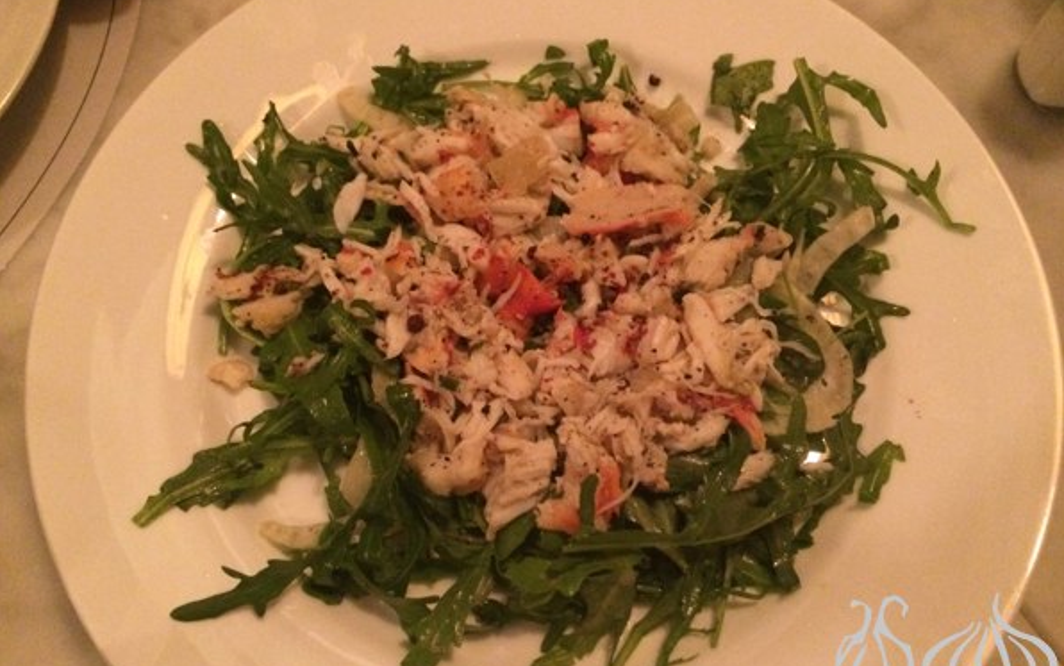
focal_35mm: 32
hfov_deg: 59.6
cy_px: 321
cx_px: 532
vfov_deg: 39.5
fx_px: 928
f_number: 2.2
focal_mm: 4.12
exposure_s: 1/15
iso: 640
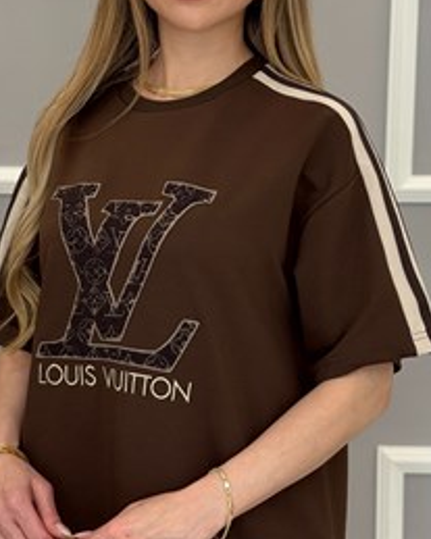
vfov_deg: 20.4
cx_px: 171
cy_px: 250
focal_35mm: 94
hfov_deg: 16.3
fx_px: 1500
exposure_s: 1/125
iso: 64
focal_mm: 6.76
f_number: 1.78
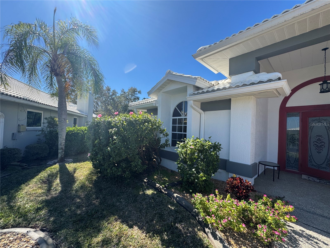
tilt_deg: +1.9
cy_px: 124
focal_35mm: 14
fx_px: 133
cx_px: 165
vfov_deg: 85.7
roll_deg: -1.8
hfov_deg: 102.1
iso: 50
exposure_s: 1/1160
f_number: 2.2
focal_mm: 2.22
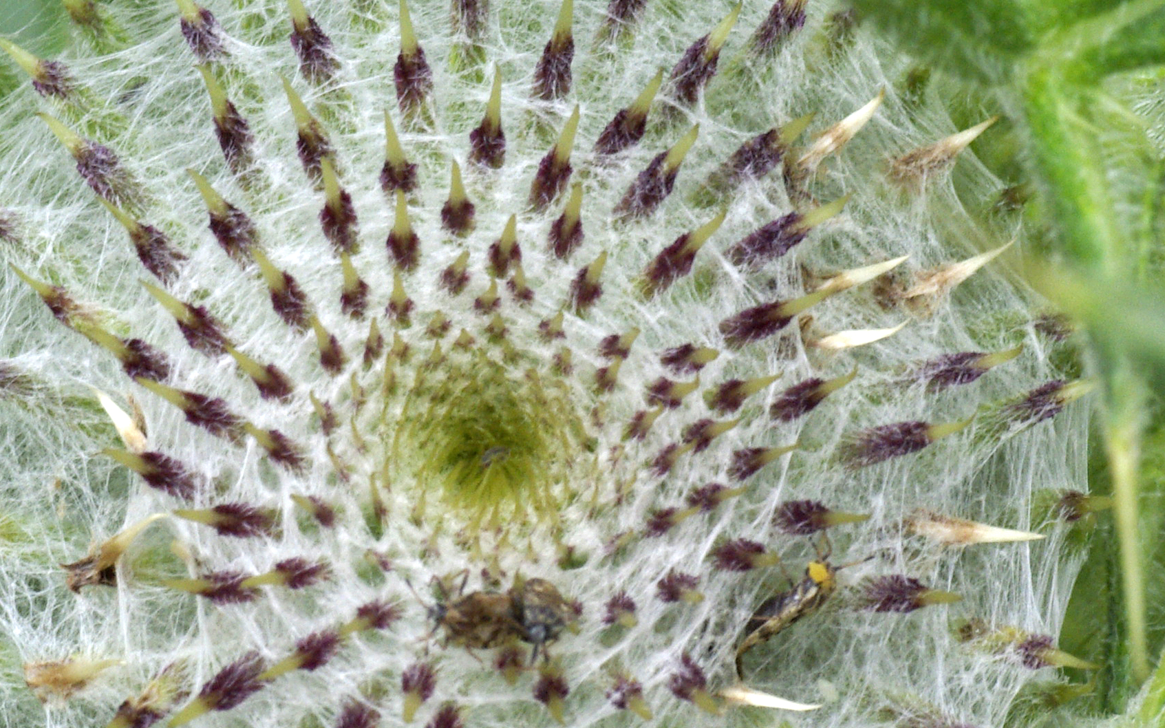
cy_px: 253
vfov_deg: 4.2
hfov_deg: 6.7
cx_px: 713
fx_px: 10001
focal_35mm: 315
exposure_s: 1/50
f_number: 14
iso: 400
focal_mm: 90
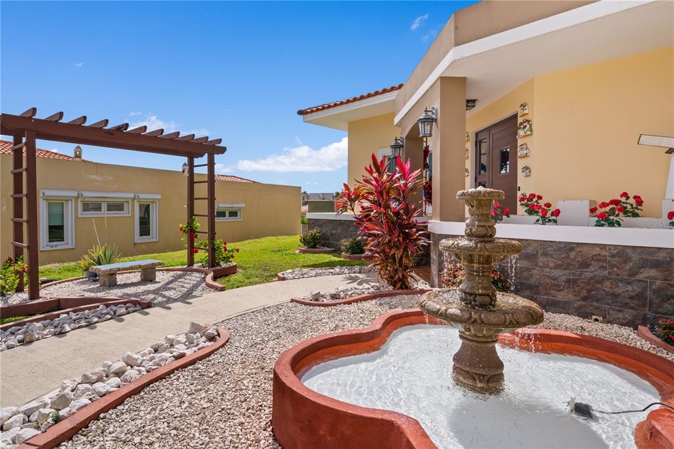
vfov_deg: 67.3
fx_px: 337
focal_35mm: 18
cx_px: 337
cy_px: 224
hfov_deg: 90.0
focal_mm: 12
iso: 100
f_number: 9
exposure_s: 1/60
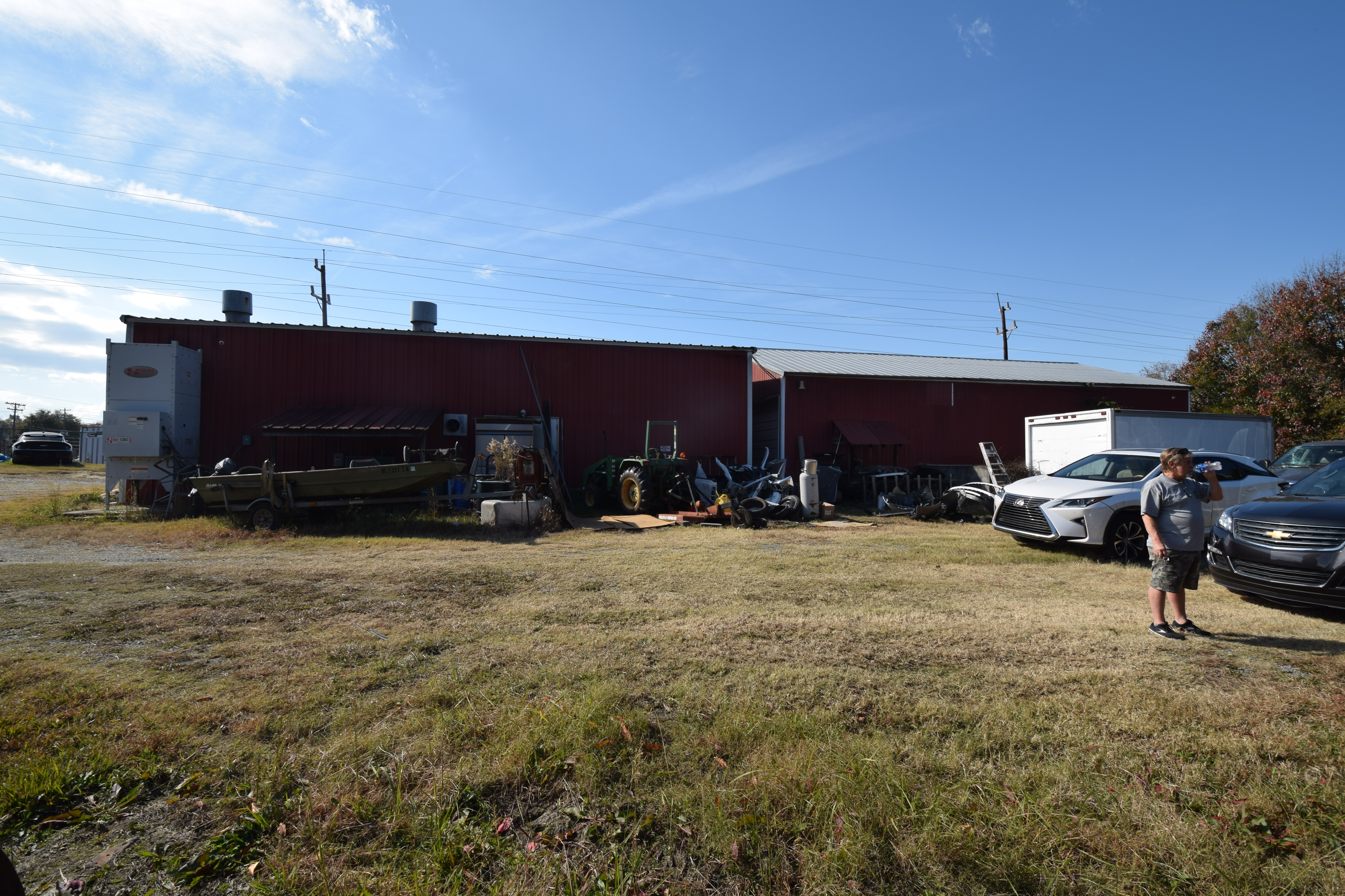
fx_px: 560
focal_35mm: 15
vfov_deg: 77.3
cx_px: 672
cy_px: 448
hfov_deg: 100.4
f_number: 8
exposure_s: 1/200
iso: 100
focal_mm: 10
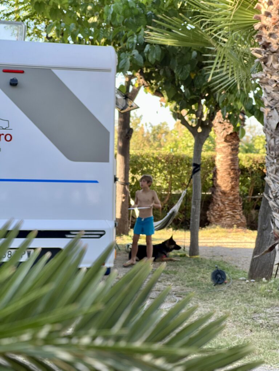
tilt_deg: +0.1
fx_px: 827
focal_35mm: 77
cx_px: 140
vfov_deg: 25.3
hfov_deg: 19.1
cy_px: 186
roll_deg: -1.9
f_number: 2.8
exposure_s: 1/121
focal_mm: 9
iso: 160
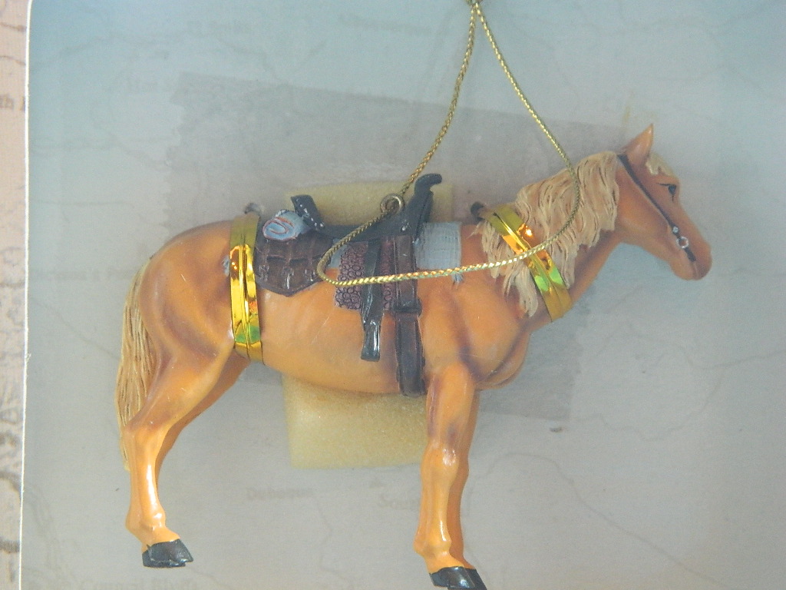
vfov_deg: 14.4
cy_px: 295
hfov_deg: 19.1
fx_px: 2339
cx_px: 393
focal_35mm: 103
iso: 400
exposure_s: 1/10
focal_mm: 18.6
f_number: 4.5
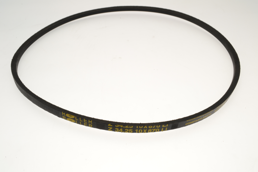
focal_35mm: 33
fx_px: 236
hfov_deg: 57.2
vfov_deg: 40.0
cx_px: 129
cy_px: 86
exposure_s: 1/10
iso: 200
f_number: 11
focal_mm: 22
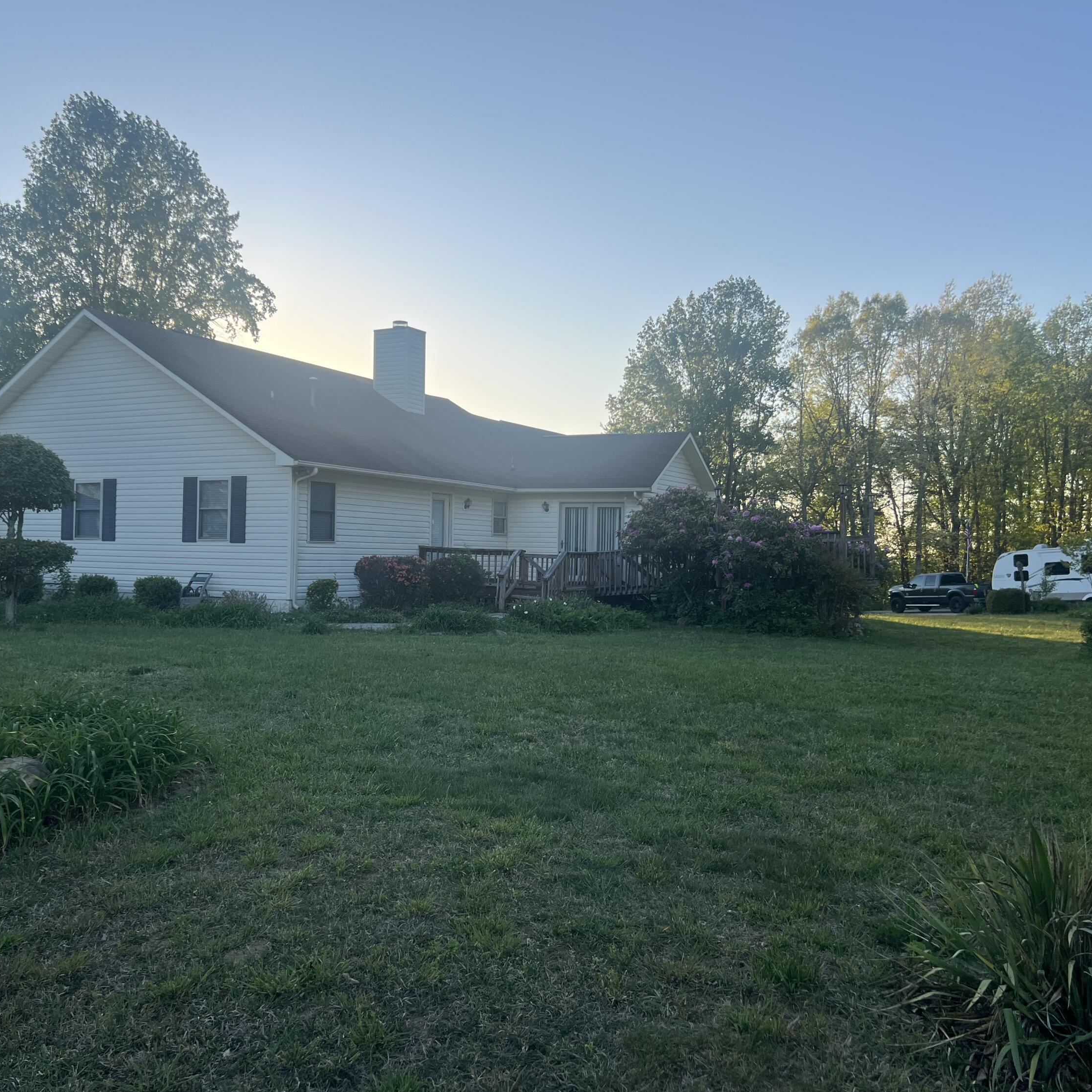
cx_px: 480
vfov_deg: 52.5
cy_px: 552
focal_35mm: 31
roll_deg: -1.4
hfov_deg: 52.4
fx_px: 1106
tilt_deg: +0.1
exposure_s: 1/1326
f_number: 1.5
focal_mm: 5.7
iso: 50
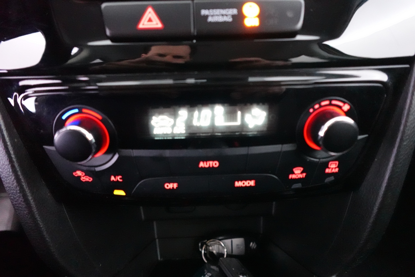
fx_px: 231
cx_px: 208
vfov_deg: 61.9
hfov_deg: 84.0
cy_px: 138
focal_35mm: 20
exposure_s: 1/30
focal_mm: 7.6
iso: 6400
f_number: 2
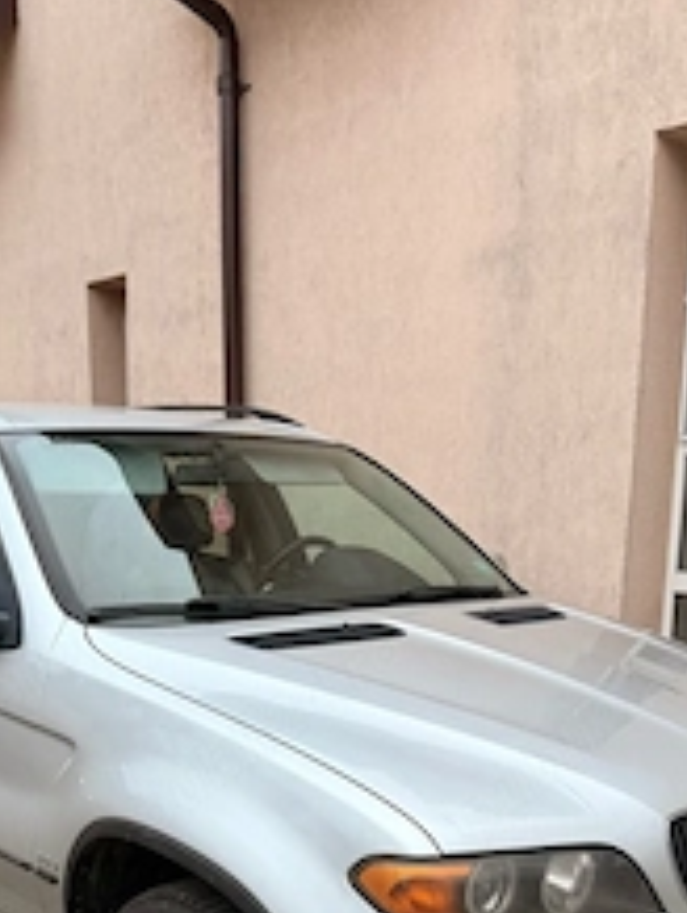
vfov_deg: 40.4
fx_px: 1162
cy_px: 783
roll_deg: -0.2
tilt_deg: -12.2
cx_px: 352
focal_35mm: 44
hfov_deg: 32.9
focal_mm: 6.76
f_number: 1.78
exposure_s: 1/60
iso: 250
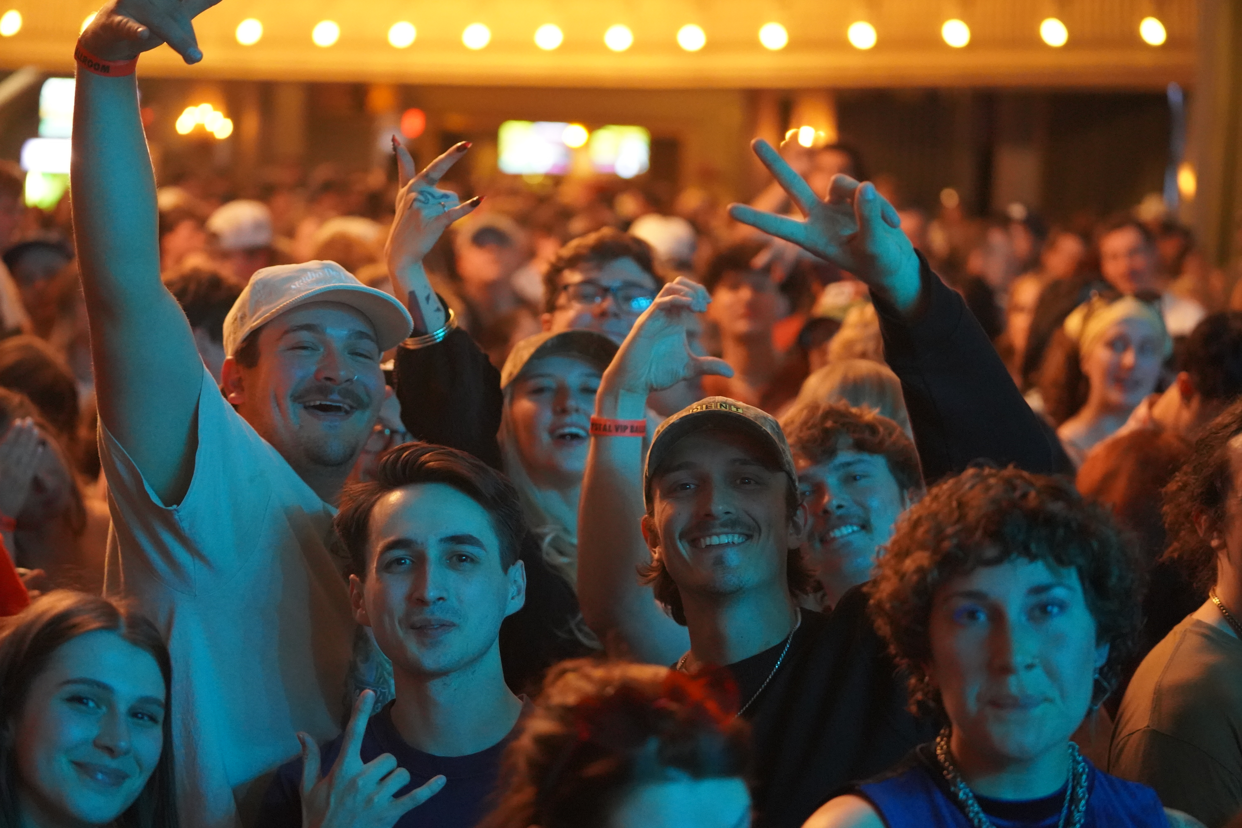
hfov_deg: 28.8
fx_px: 2415
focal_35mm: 70
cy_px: 414
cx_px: 621
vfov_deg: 19.5
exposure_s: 1/40
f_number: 2.8
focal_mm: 70
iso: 12800
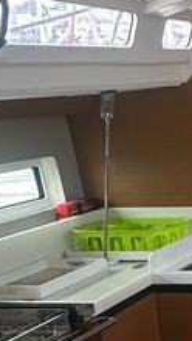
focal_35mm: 74
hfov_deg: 12.5
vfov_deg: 28.4
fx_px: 669
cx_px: 472
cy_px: 221
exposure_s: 1/99
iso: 160
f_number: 2.2
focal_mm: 2.22
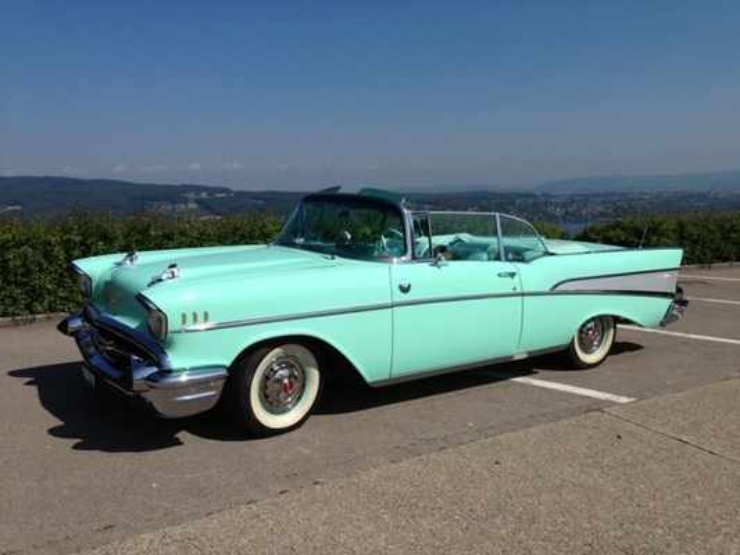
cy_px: 278
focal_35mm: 33
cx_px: 370
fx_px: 706
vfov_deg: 43.0
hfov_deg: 55.3
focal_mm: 4.13
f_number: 2.4
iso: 50
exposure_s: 1/3390
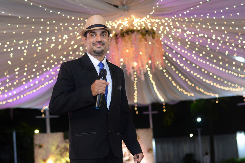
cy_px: 82
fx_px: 517
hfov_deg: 26.7
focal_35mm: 76
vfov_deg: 17.9
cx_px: 122
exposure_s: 1/100
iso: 500
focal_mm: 50
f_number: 2.5
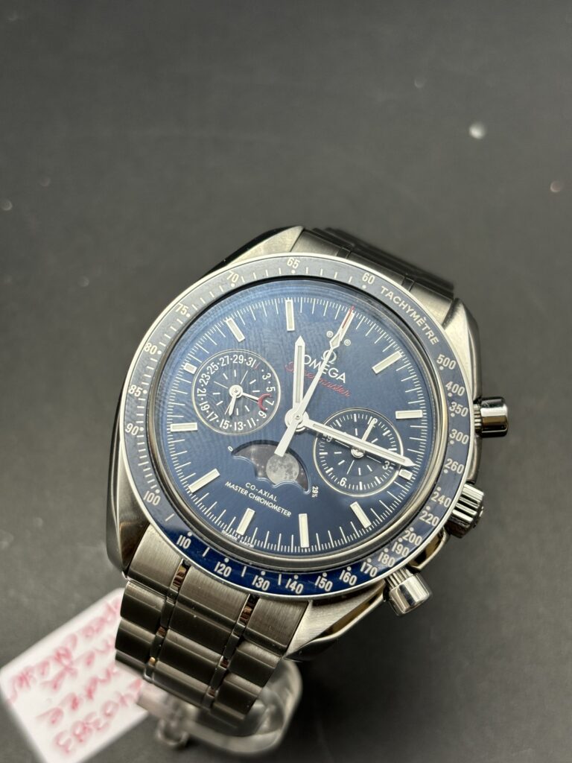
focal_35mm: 52
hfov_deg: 28.0
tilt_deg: -64.4
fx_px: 1146
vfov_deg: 36.8
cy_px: 382
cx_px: 286
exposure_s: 1/50
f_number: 1.6
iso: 32
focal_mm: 5.96
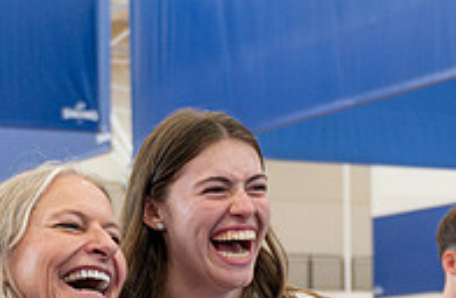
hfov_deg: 12.0
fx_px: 2165
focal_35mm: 172
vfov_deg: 7.8
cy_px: 372
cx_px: 390
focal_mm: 36
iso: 2000
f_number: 4
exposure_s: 1/250
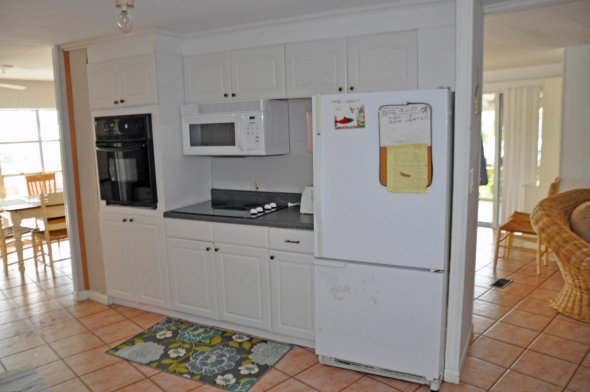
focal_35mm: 27
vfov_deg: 47.8
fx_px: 442
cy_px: 196
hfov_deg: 67.4
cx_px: 295
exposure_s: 1/100
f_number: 3.5
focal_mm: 18
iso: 800
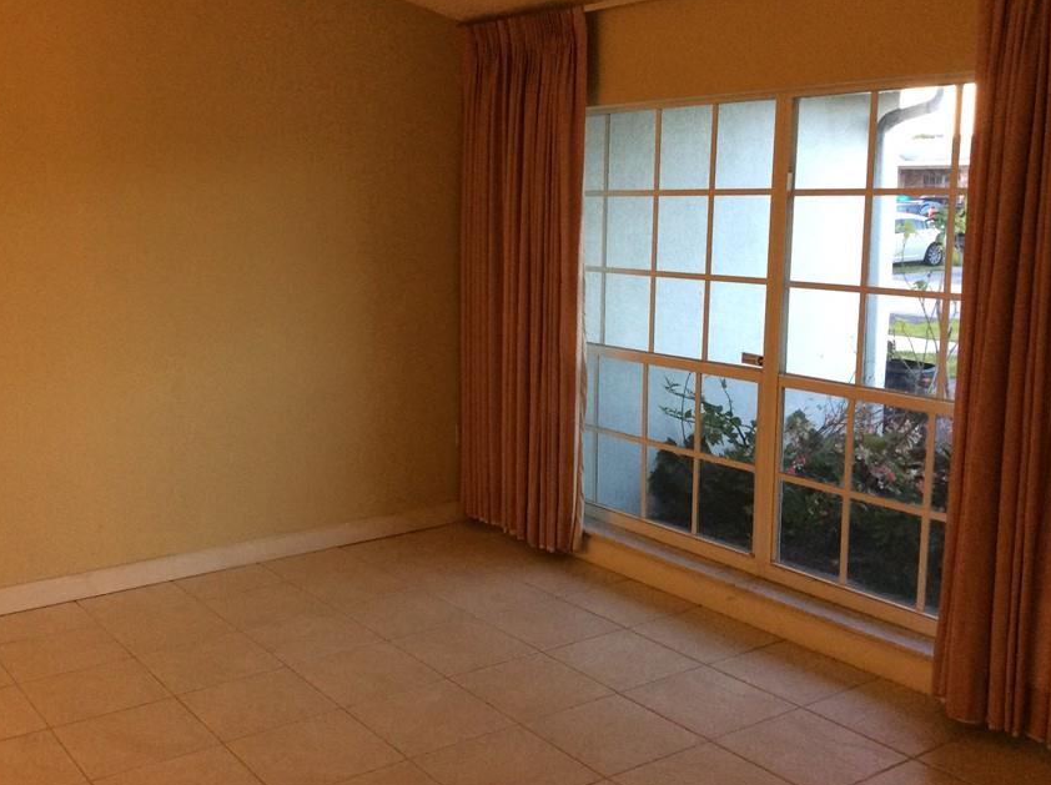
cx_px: 427
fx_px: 1182
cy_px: 372
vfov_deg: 36.7
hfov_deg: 47.7
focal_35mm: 39
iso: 125
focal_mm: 3.3
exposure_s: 1/24
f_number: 2.4
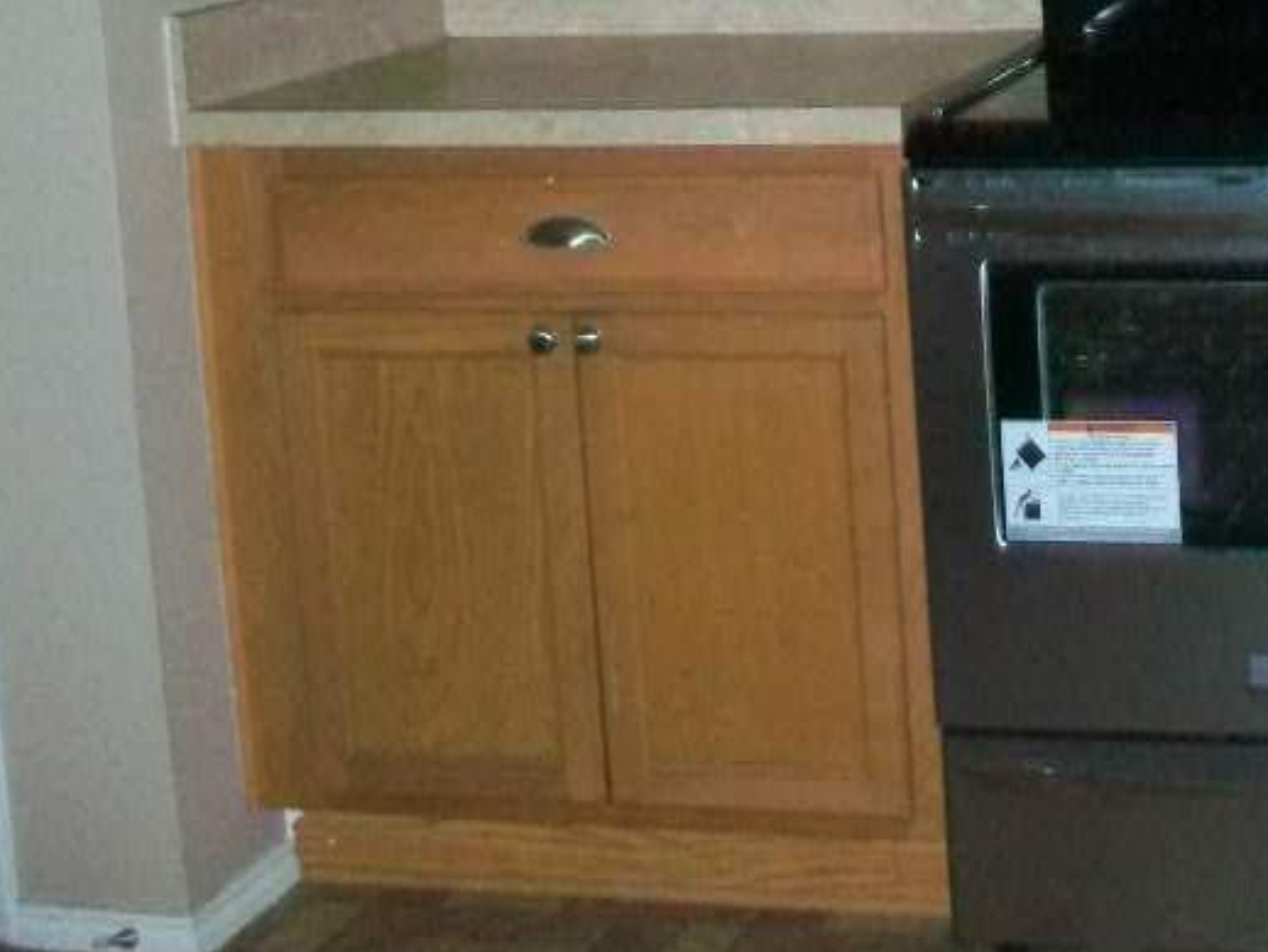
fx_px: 2895
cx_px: 1479
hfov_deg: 22.9
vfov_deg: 18.3
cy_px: 37
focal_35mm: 79
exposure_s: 1/500
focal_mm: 5.7
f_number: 2.8
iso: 400
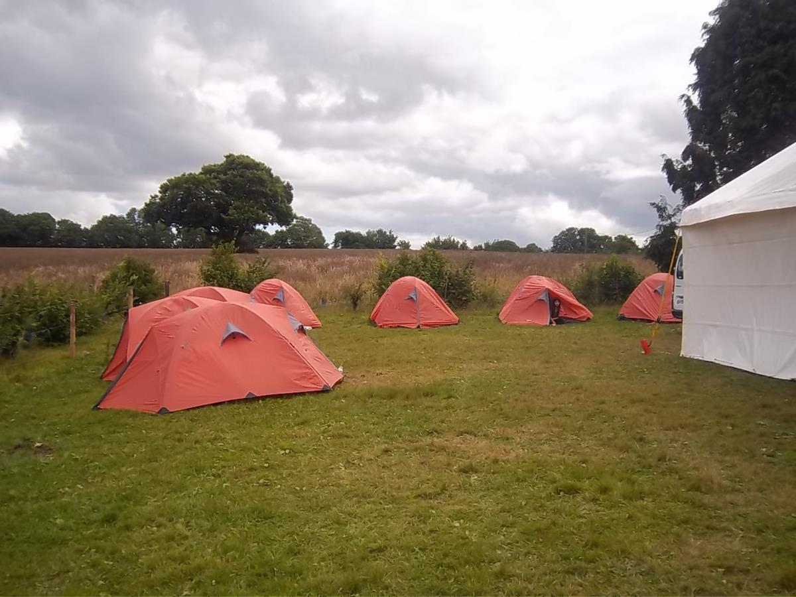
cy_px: 298
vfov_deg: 40.7
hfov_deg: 52.6
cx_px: 398
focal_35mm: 35
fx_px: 805
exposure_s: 1/125
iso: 64
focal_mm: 6.17
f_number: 8.67
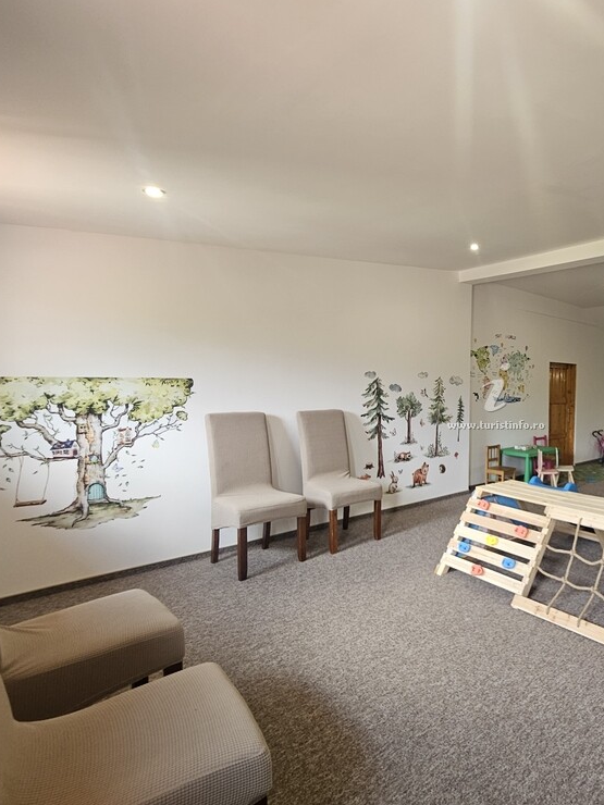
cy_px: 406
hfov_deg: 63.5
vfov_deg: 87.8
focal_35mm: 18
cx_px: 507
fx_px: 419
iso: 125
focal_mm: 2.2
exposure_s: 1/50
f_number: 2.2
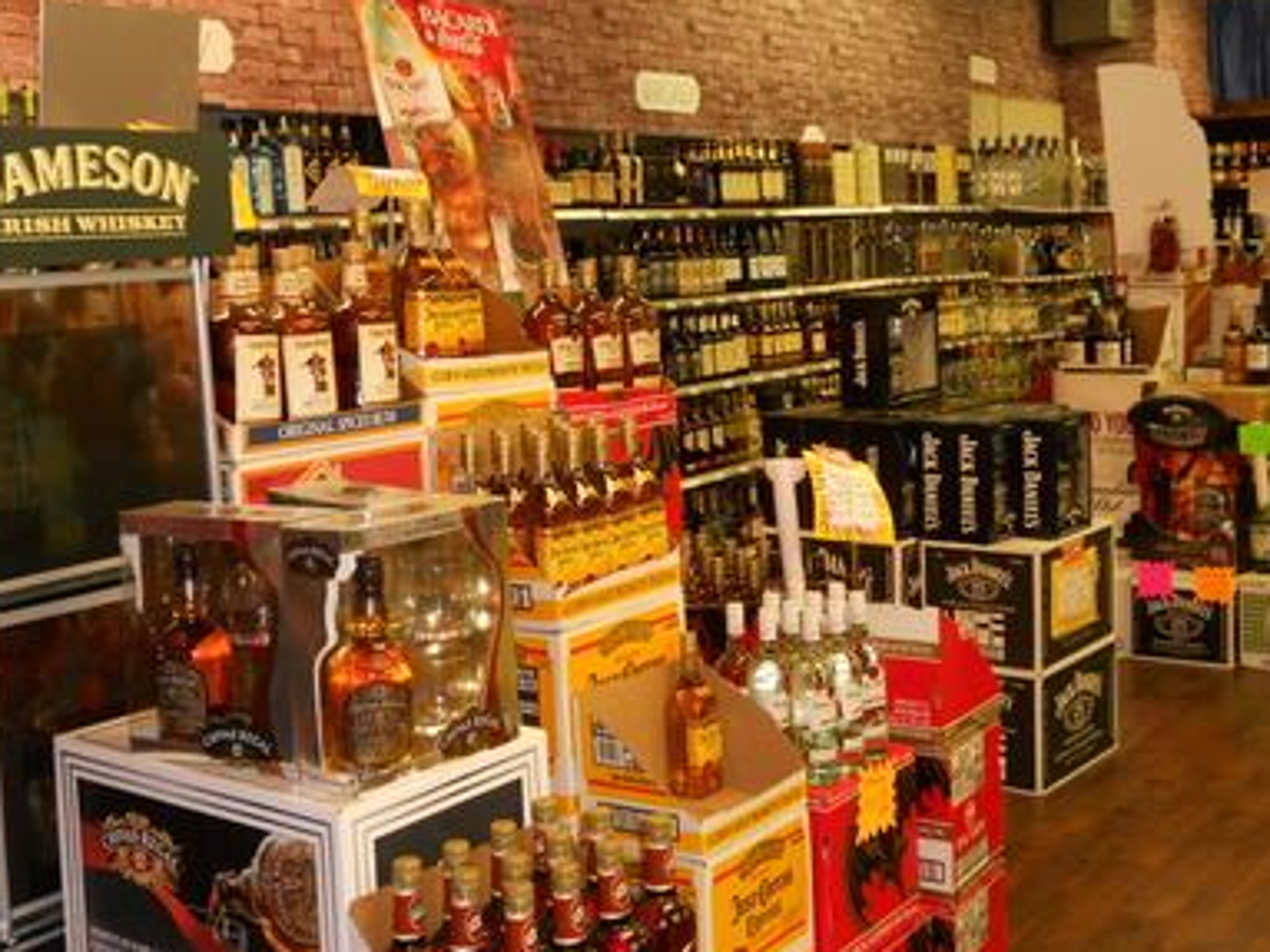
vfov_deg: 32.2
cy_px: 494
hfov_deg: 42.1
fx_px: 1650
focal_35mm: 45
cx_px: 658
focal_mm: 6.9
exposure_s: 1/30
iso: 250
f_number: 3.9
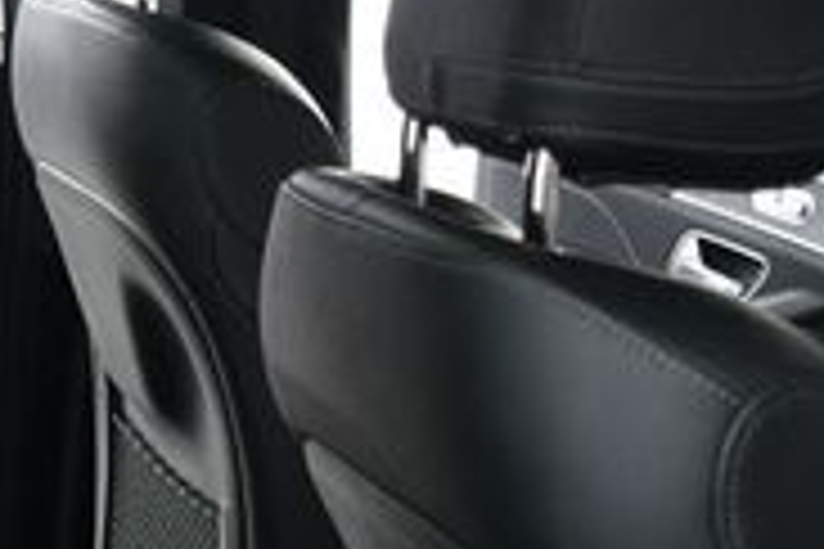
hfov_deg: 17.4
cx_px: -428
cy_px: 684
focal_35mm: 105
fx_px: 2403
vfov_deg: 12.7
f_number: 3.5
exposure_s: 1/160
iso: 100
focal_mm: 20
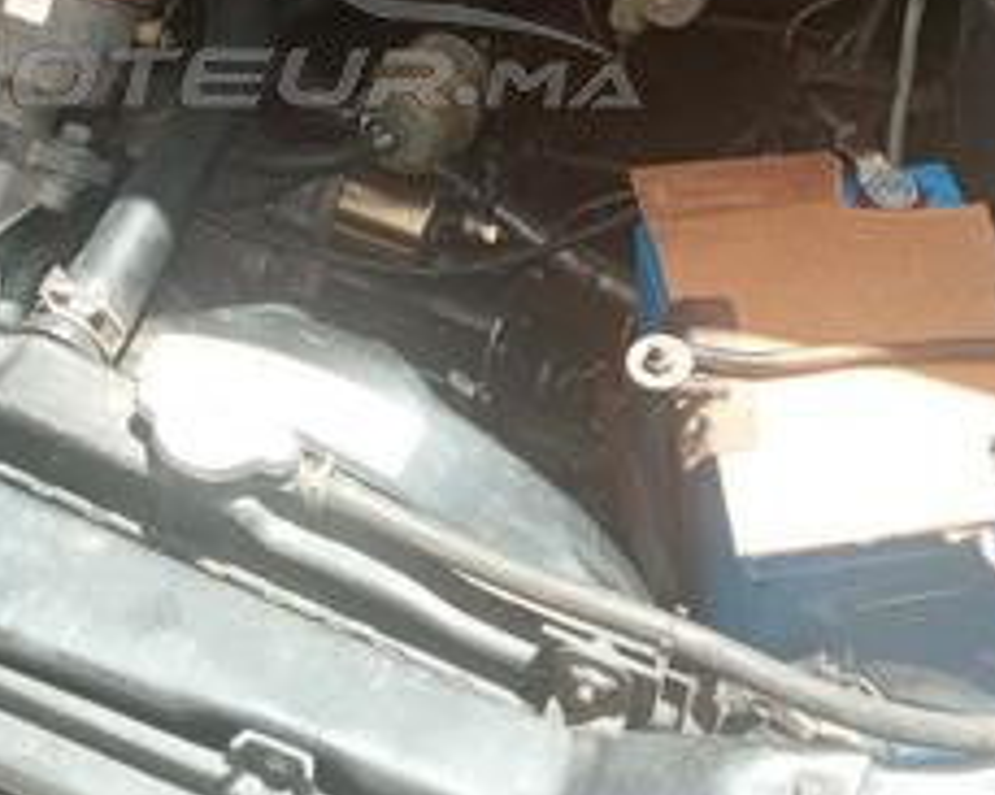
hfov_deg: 25.1
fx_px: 2208
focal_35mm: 75
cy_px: 20
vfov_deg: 19.9
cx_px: 256
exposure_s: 1/210
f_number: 2.2
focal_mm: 3.79
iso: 113
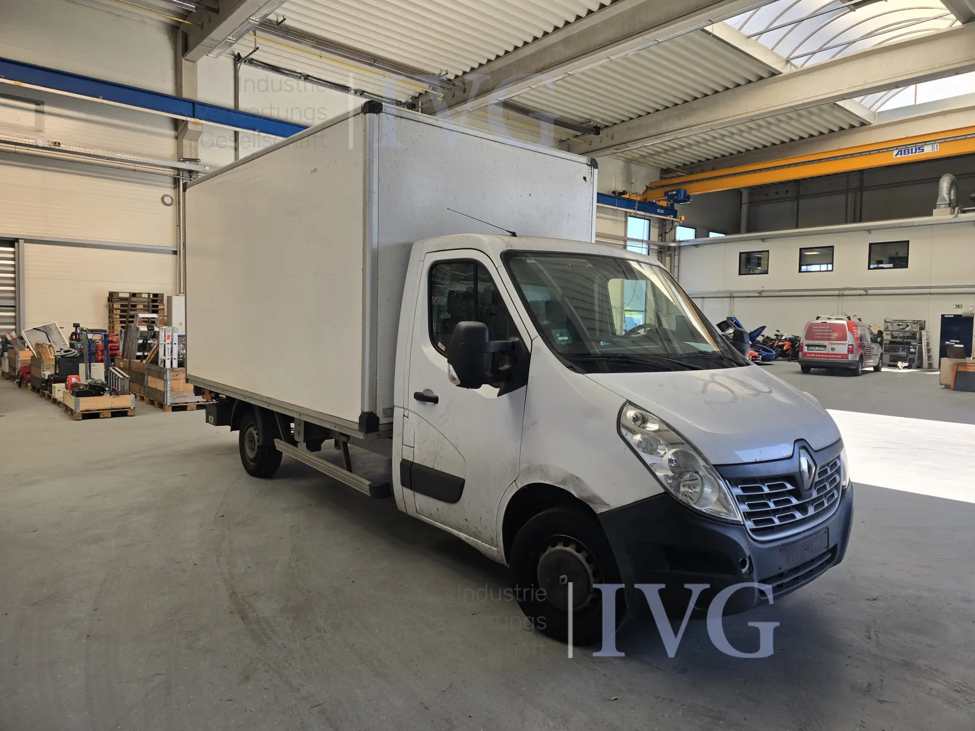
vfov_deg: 58.9
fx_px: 648
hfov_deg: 73.9
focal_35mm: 23
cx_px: 488
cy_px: 366
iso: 40
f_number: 1.7
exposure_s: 1/180
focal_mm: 6.3
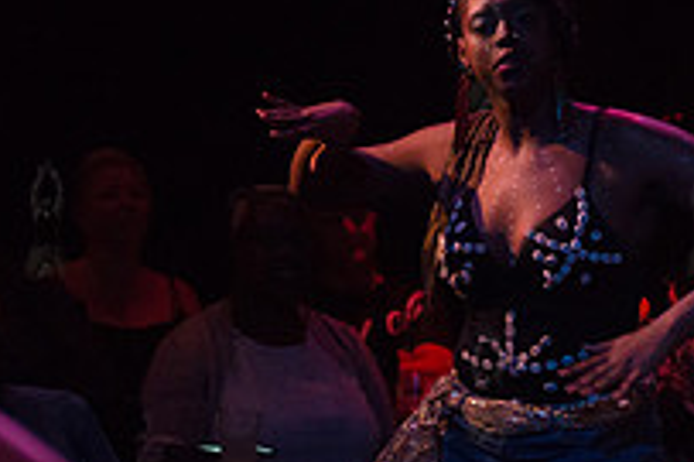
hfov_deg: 9.0
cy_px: 217
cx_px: 44
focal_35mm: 229
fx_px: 4411
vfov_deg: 6.0
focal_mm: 80
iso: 4000
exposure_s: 1/200
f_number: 2.8
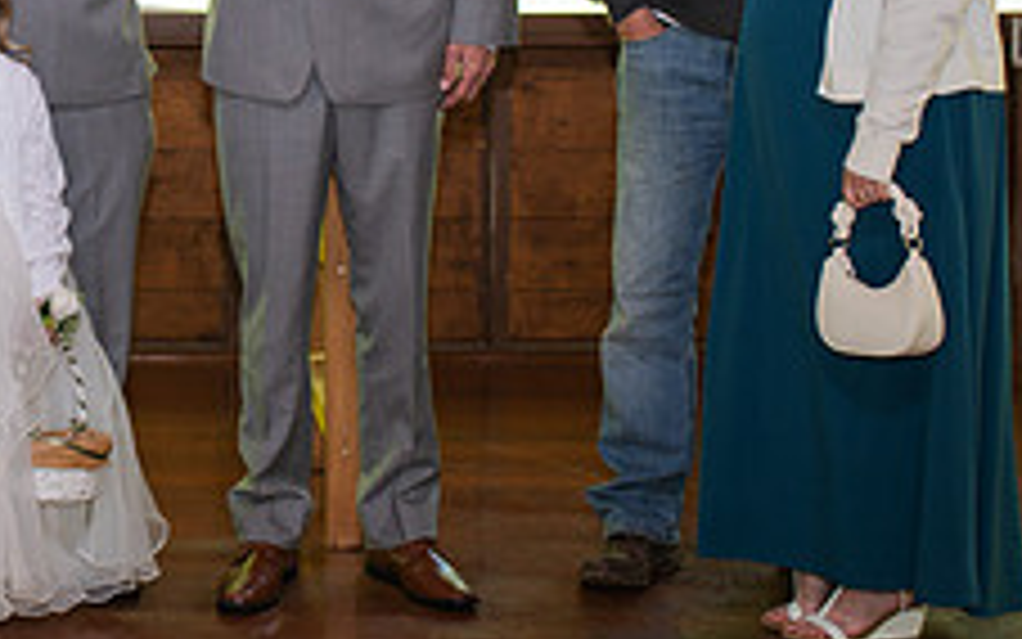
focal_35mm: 108
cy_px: 60
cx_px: -130
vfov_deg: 12.0
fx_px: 3009
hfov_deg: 18.5
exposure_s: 1/200
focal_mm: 35
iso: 400
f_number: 3.2
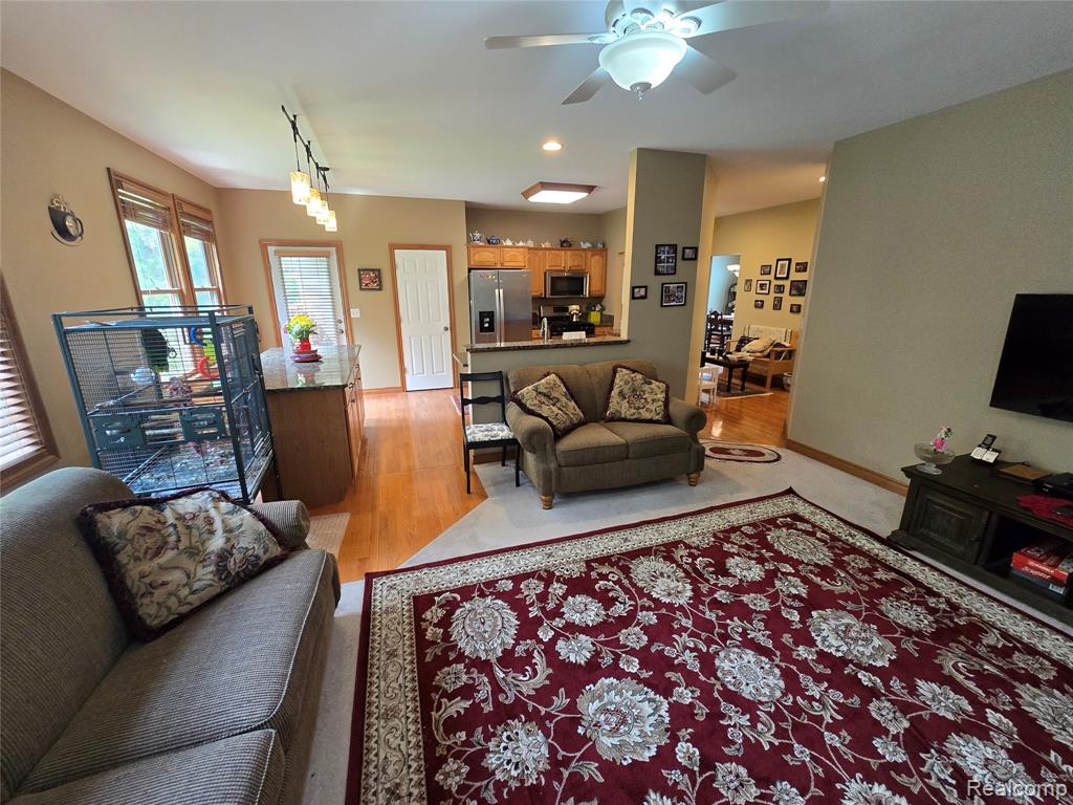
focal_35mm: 13
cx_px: 536
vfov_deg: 89.9
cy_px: 402
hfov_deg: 106.2
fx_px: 403
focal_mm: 2.2
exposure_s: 1/60
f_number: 2.2
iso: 320
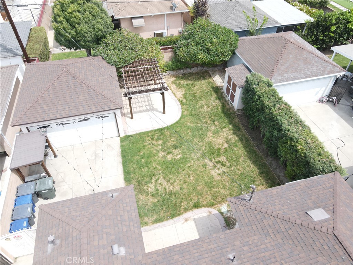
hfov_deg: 71.6
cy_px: 132
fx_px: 245
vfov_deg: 56.8
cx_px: 176
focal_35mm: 24
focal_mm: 4.5
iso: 100
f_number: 2.8
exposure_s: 1/15
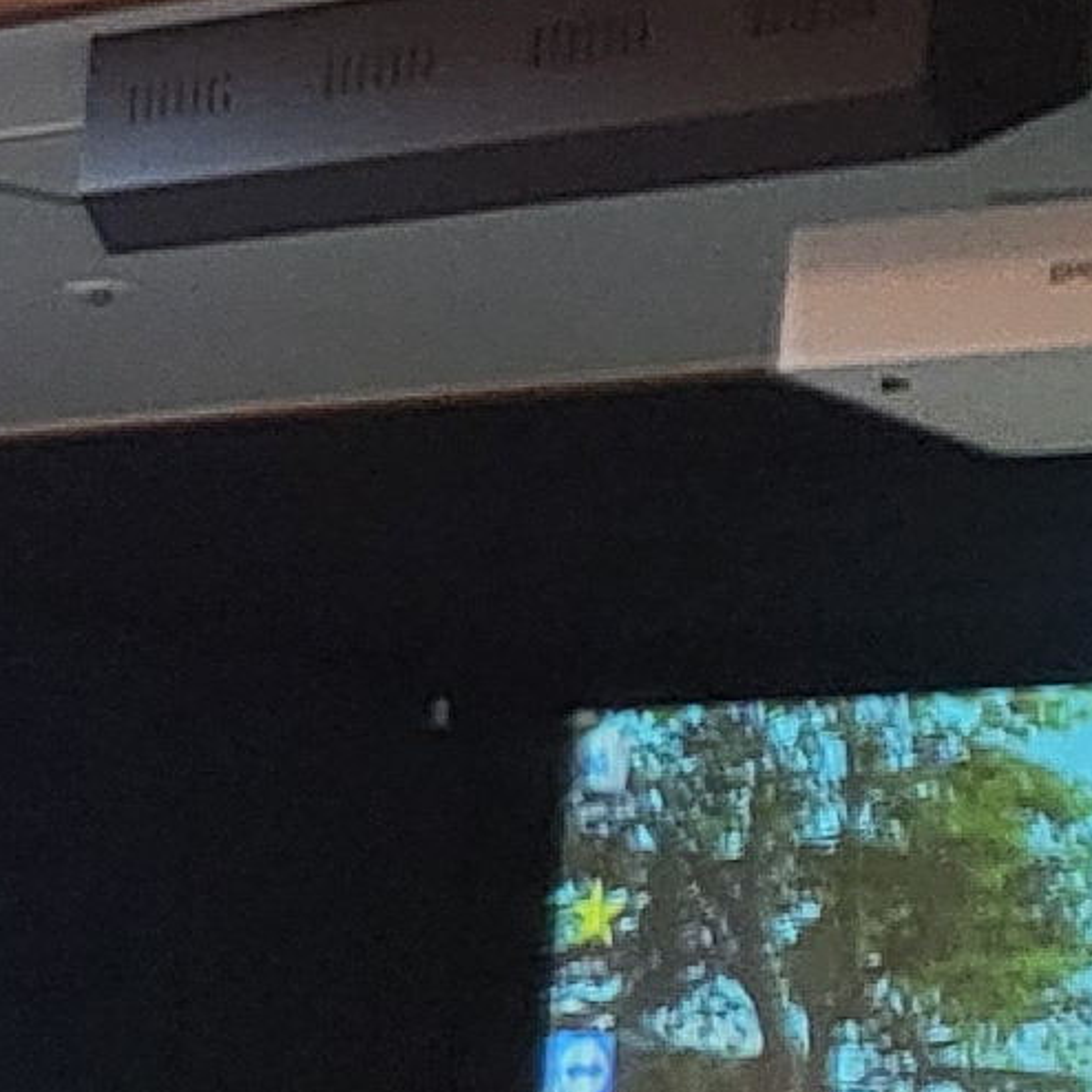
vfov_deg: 9.1
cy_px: 1700
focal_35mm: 186
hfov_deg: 7.7
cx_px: -2637
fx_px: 6638
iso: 250
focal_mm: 4.25
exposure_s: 1/120
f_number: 1.8
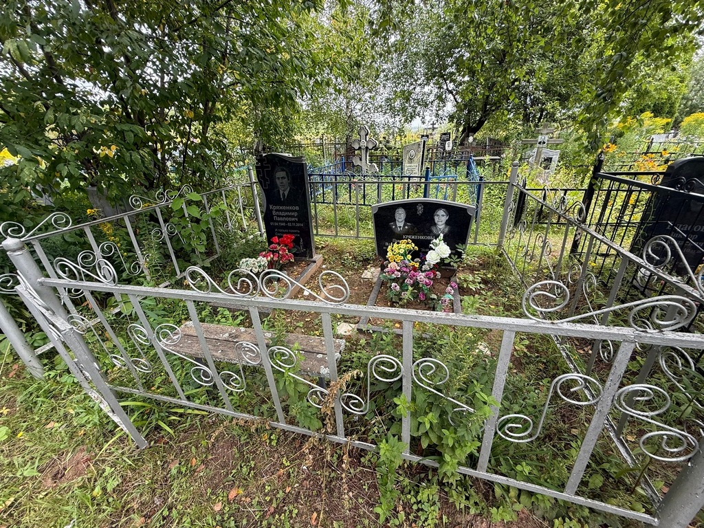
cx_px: 352
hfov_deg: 102.1
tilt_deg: -22.9
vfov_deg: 85.7
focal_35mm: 14
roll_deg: +4.4
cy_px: 264
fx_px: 285
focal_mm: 2.22
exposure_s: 1/109
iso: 40
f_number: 2.2
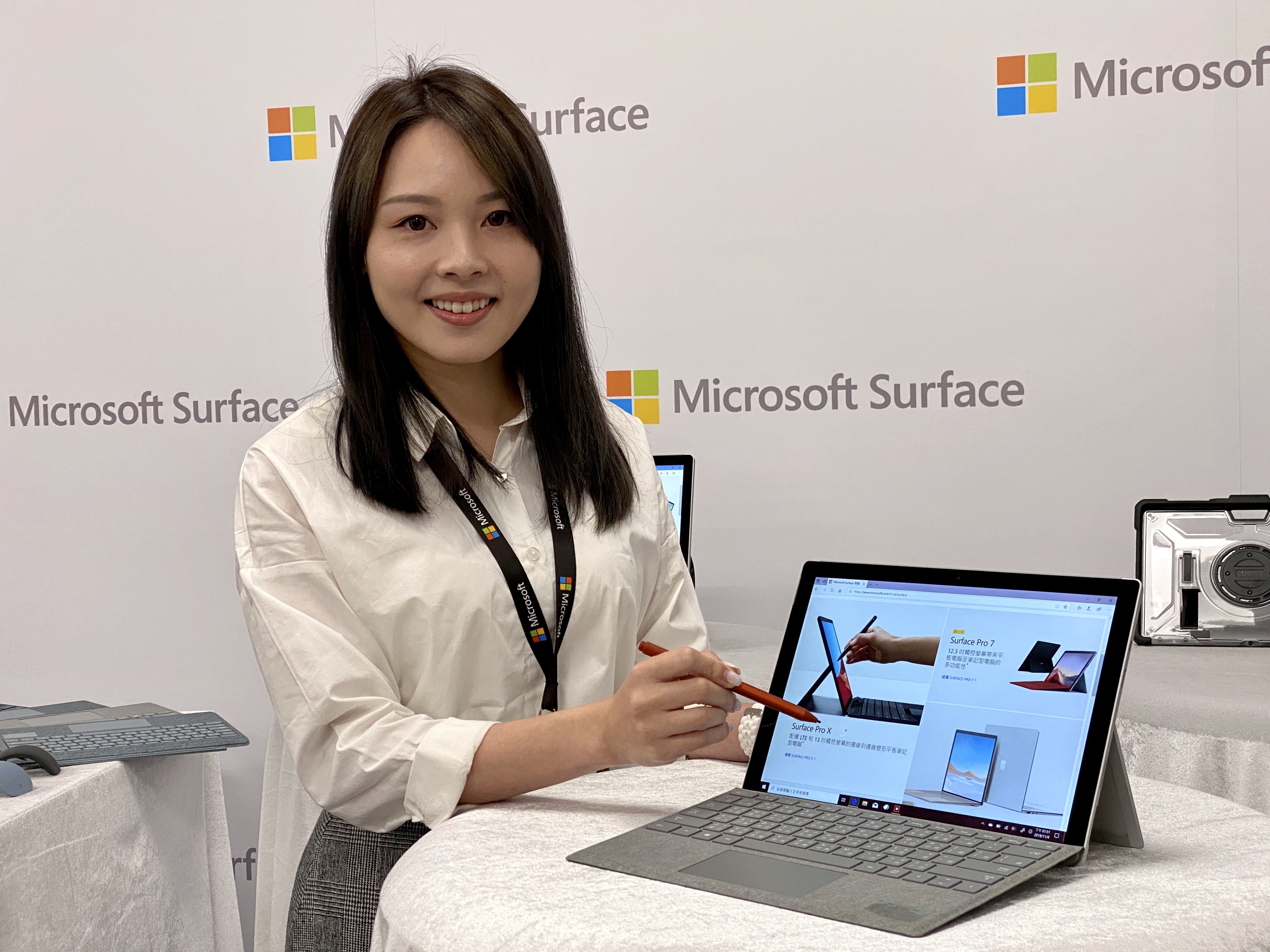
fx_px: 1944
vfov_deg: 27.5
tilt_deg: -3.5
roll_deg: +1.2
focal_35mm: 53
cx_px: 634
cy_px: 474
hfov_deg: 36.2
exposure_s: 1/120
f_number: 2
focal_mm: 6
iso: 80
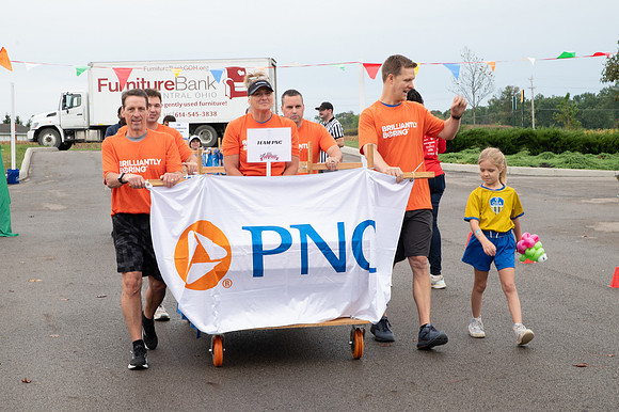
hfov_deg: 25.5
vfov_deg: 17.1
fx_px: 1371
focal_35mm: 80
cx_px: 316
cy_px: 215
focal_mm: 65
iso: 640
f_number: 10
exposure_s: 1/200
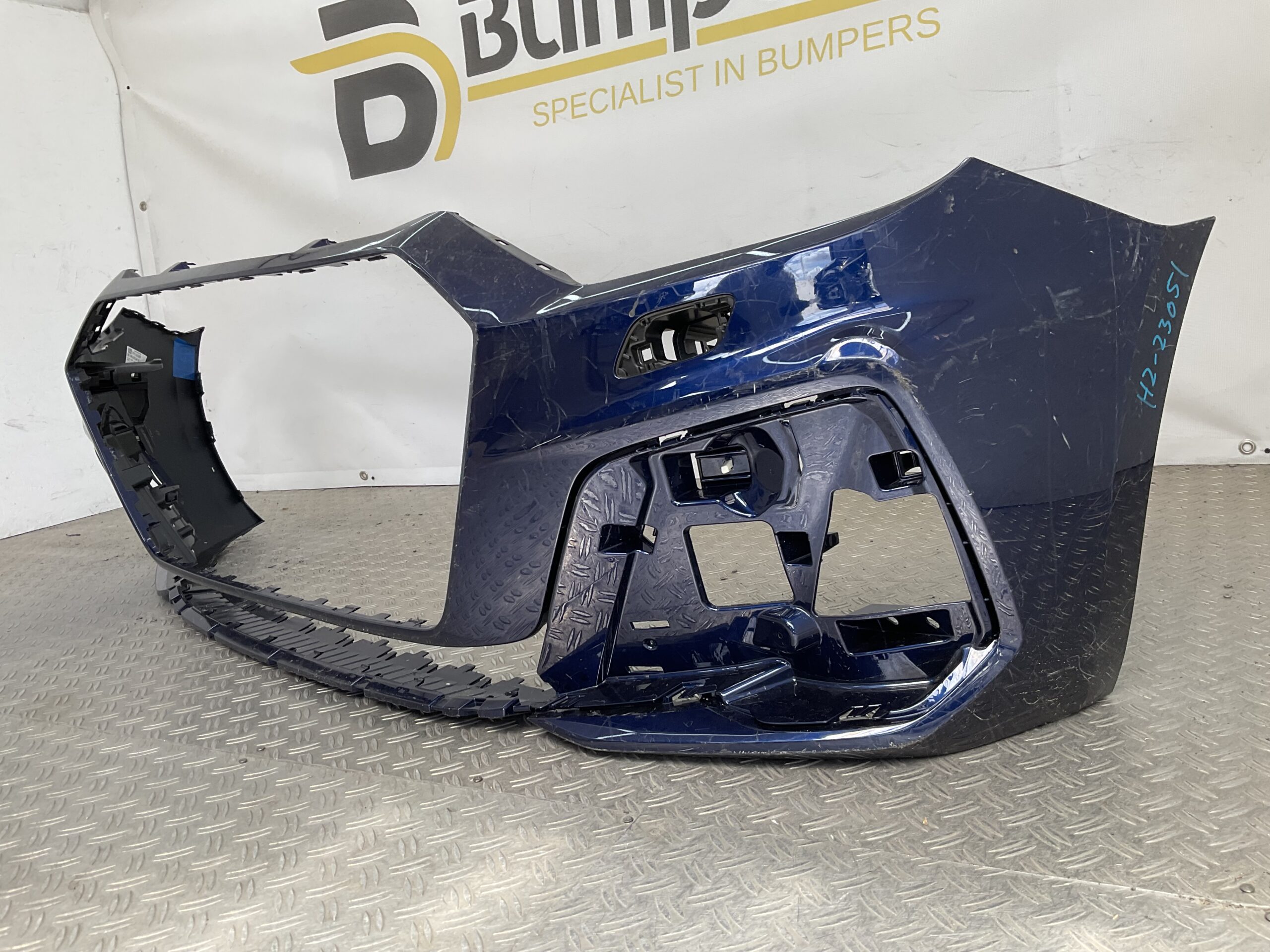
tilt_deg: -10.8
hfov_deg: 61.7
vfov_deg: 48.2
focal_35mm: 29
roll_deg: +7.9
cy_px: 476
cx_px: 635
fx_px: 1064
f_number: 1.8
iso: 16
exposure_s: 1/202
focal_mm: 3
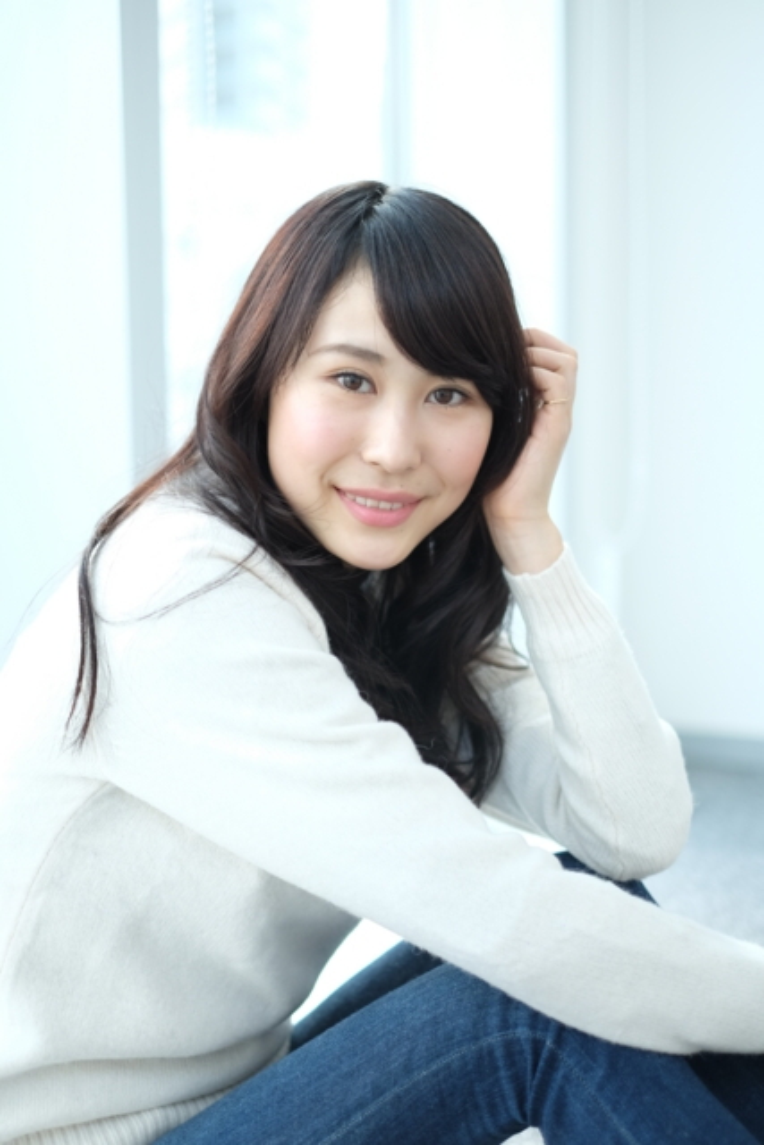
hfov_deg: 25.5
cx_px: 382
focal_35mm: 53
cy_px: 572
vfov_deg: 37.5
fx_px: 1686
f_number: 1.4
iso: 200
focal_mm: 35
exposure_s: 1/125
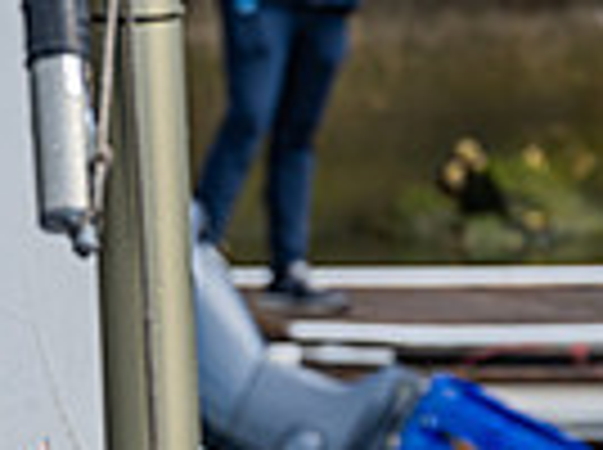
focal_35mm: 413
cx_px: -513
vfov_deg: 3.6
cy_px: 799
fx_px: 7181
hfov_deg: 4.7
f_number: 6.3
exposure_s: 1/500
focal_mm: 99
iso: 160
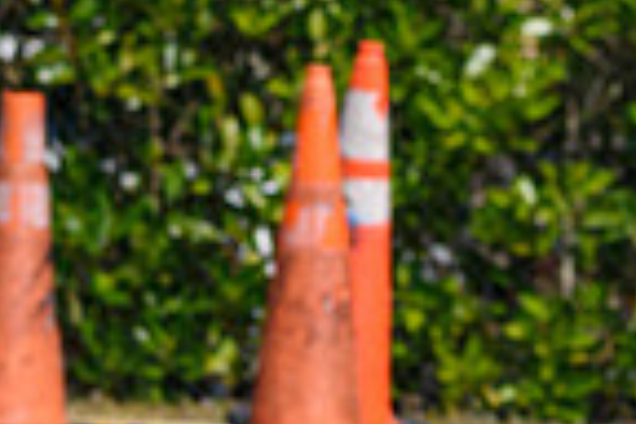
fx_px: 14609
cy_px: 621
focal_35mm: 827
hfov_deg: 2.5
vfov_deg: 1.7
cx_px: 791
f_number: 8
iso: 200
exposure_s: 1/1000
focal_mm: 120
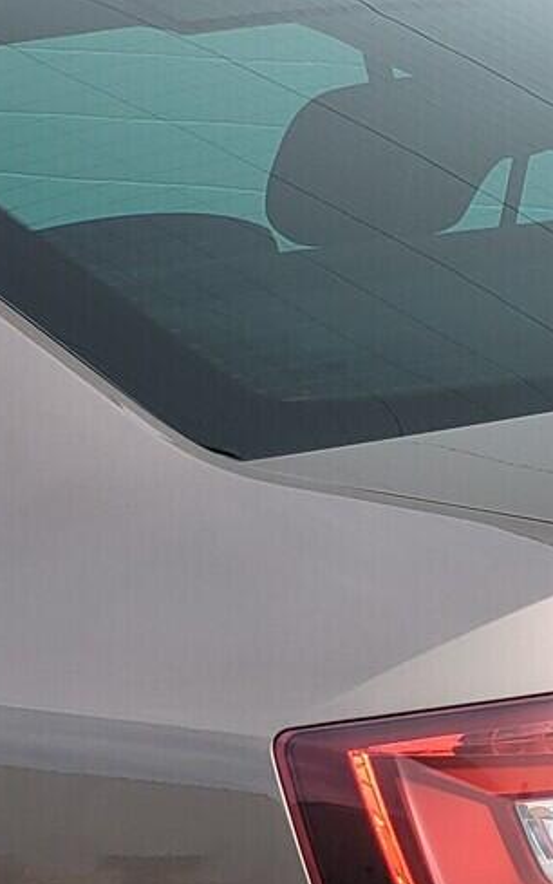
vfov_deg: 8.8
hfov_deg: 5.5
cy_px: 886
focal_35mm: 237
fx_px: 5710
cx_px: 730
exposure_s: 1/531
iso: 25
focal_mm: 7.12
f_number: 2.4
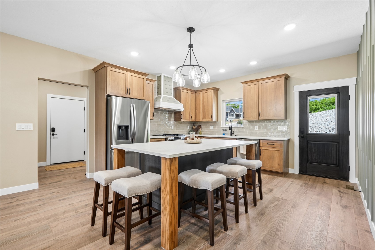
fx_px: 167
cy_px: 125
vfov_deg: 73.7
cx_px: 188
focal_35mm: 16
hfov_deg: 96.7
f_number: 10
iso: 400
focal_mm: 16
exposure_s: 1/13
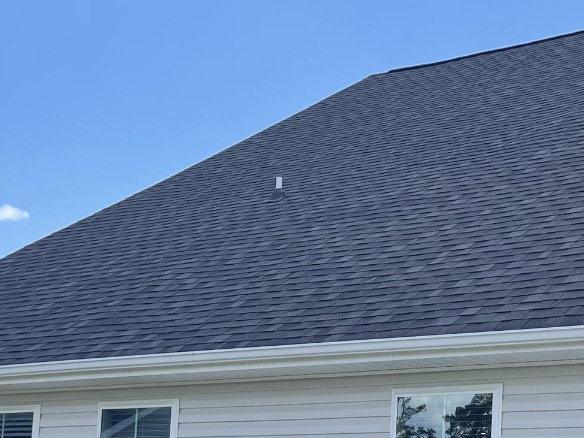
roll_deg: -2.7
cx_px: 447
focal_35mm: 77
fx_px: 1299
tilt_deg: +5.7
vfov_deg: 18.7
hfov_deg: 25.0
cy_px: 425
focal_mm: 5.1
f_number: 1.6
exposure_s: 1/2433
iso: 32
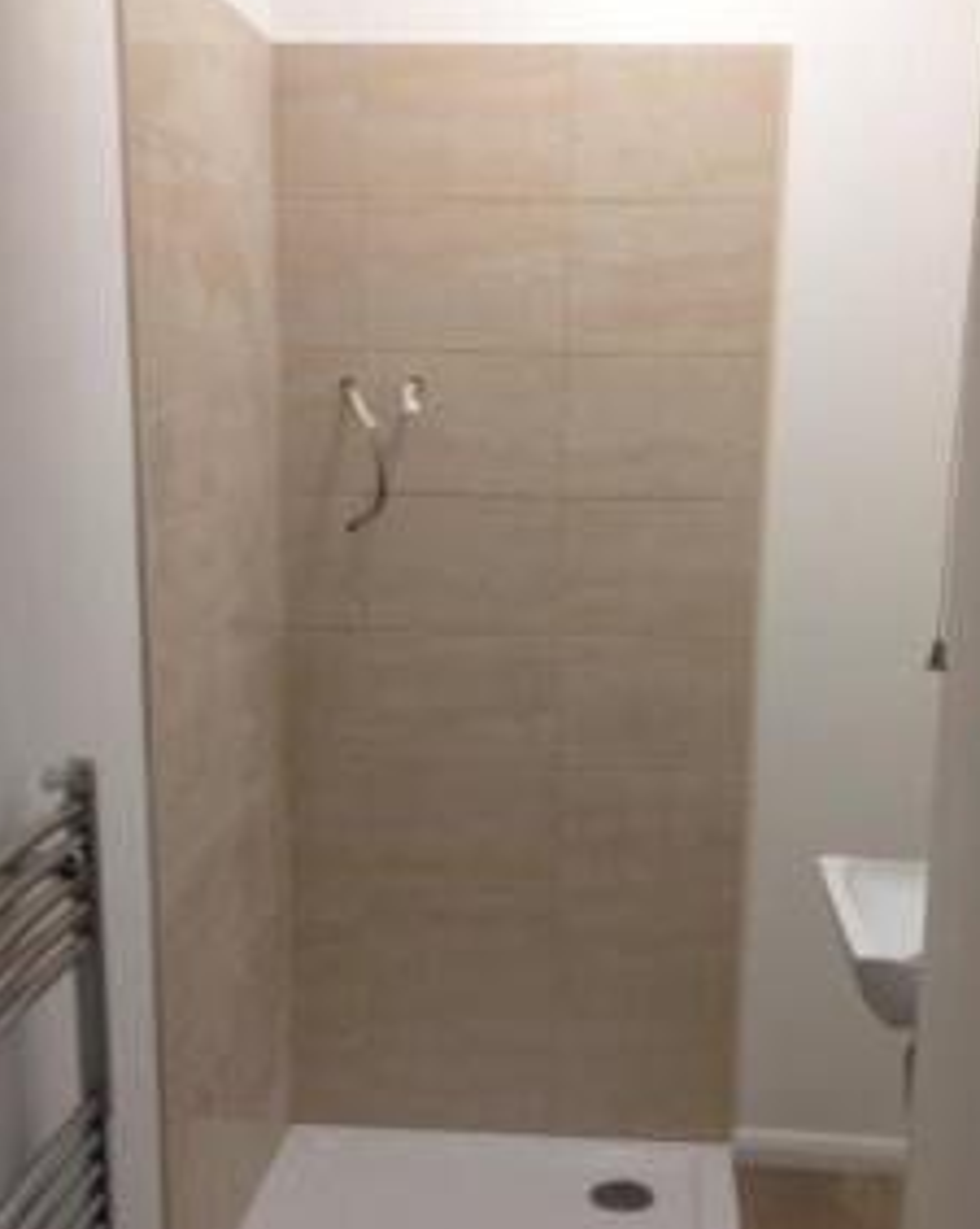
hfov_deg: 30.2
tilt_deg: -14.9
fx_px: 1816
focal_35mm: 50
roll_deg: -0.7
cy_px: 856
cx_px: 497
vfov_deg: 36.8
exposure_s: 1/20
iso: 50
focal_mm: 4.12
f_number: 2.4
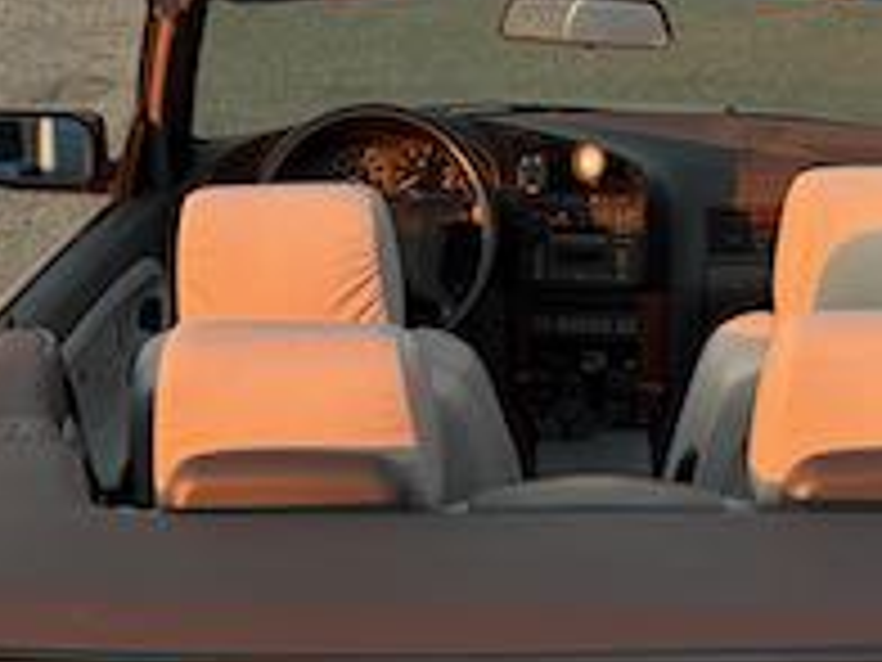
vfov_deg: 16.3
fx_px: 2166
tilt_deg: -24.4
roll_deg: -0.4
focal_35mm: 85
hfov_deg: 22.9
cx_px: 612
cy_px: 892
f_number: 1.6
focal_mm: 5.96
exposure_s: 1/142
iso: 40
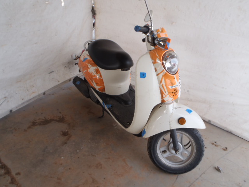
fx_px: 201
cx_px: 124
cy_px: 94
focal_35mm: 28
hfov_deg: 63.4
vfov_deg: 49.7
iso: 80
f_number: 4.5
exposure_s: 1/80
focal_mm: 5
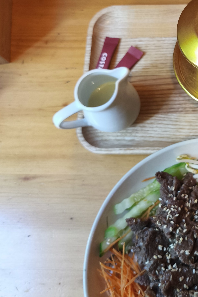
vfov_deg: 37.1
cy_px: 99
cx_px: 239
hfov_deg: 23.3
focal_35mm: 53
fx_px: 437
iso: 320
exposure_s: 1/50
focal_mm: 5.35
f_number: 1.7
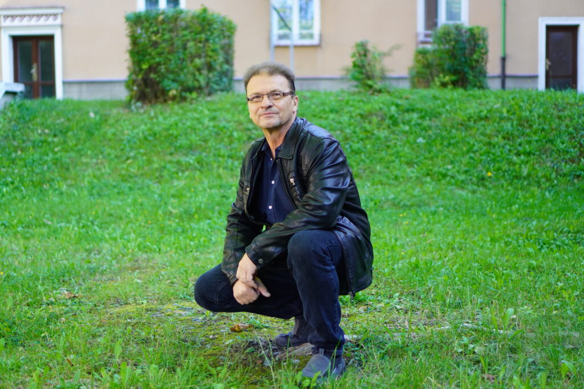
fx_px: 852
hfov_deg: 37.8
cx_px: 292
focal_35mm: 52
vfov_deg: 25.8
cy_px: 194
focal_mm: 35
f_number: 1.8
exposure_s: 1/1000
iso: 640
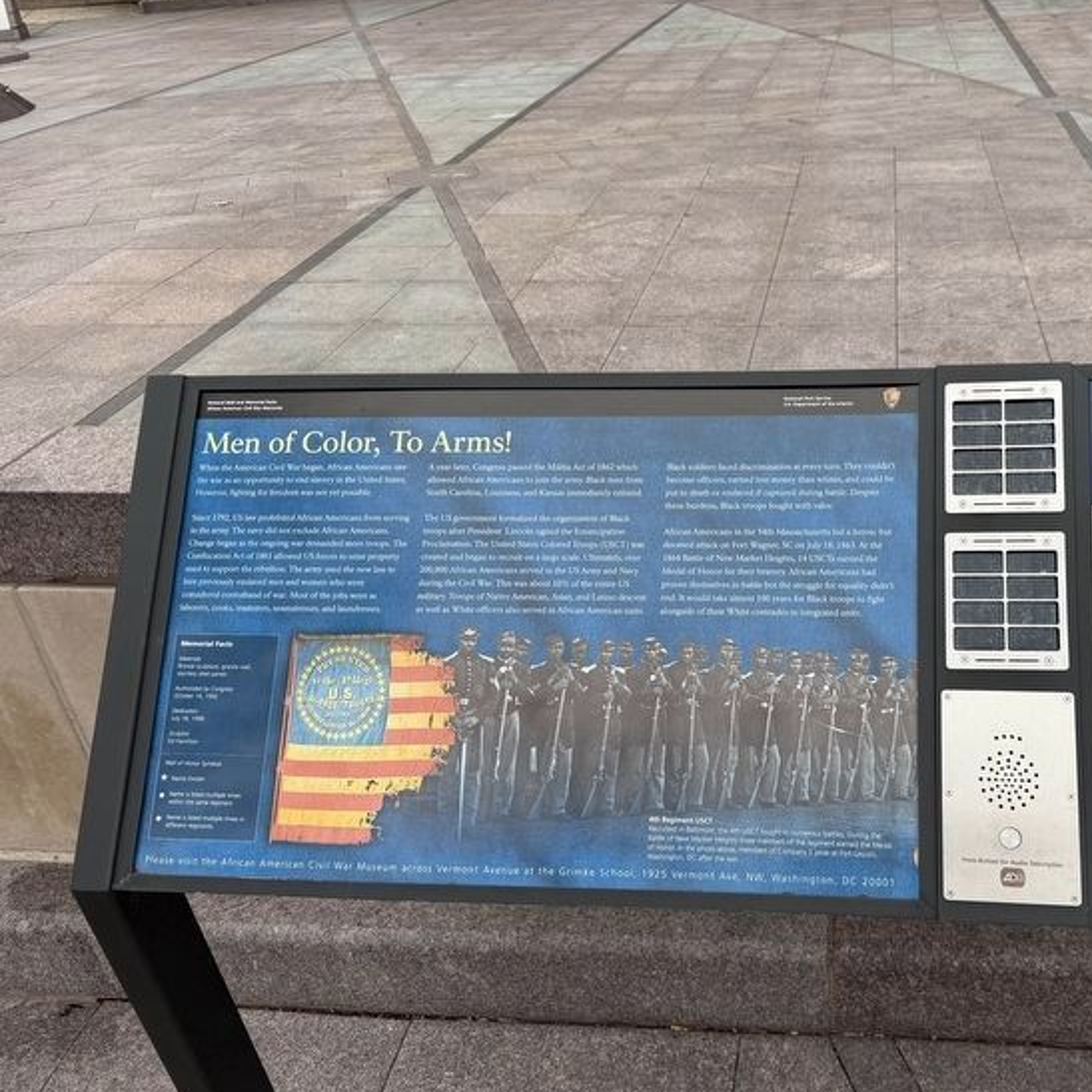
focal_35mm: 31
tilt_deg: -33.5
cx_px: 767
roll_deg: +2.0
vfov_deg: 52.5
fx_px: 1106
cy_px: 585
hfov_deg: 51.1
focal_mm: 6.76
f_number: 1.78
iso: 80
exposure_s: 1/772
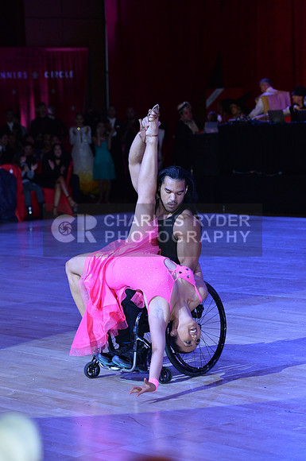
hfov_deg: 11.8
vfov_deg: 17.7
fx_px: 1483
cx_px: 153
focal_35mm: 116
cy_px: 230
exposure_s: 1/250
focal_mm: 116
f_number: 5
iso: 2000
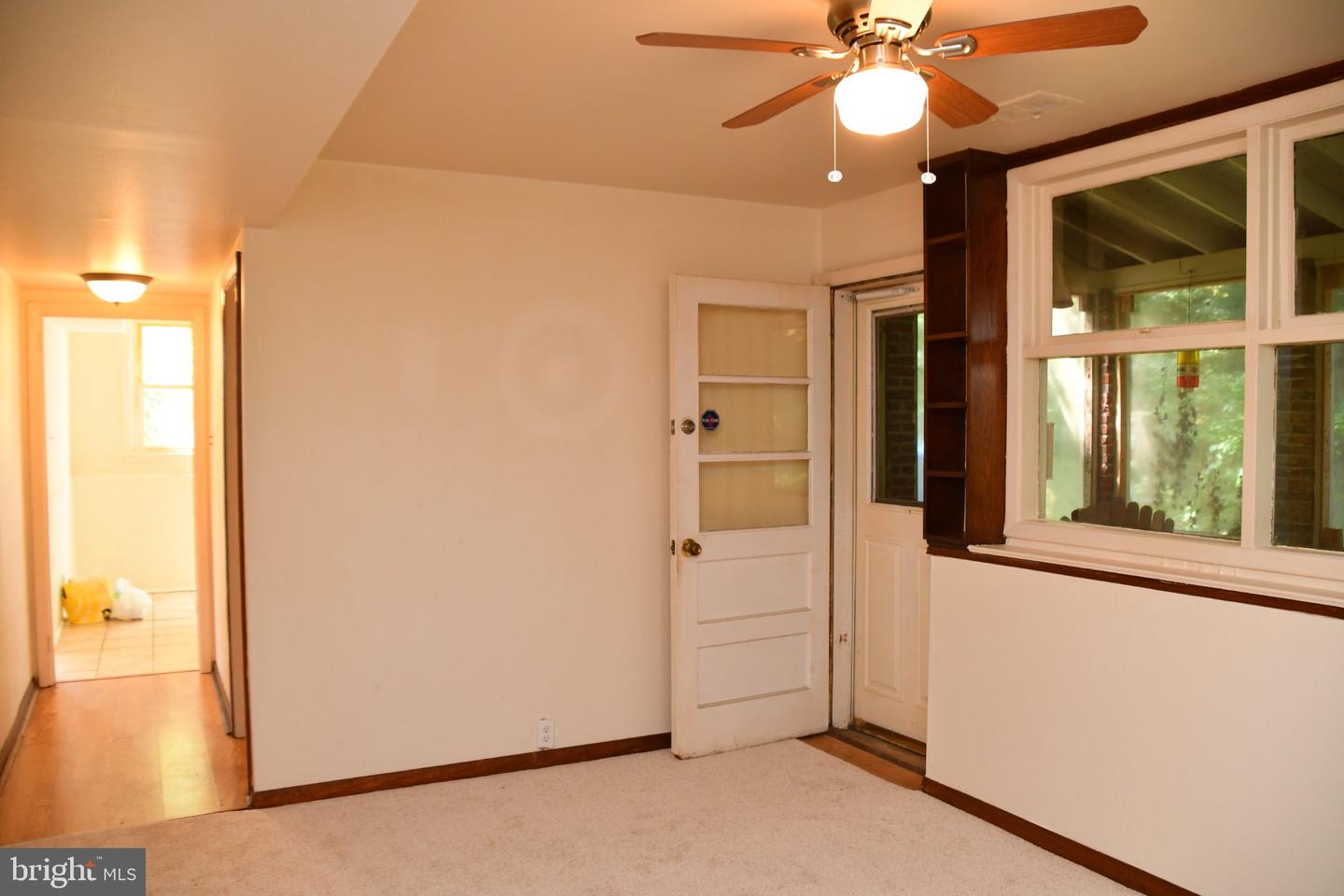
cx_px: 672
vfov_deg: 47.9
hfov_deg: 67.4
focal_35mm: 27
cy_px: 448
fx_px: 1008
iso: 800
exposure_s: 1/125
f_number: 4
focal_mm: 18
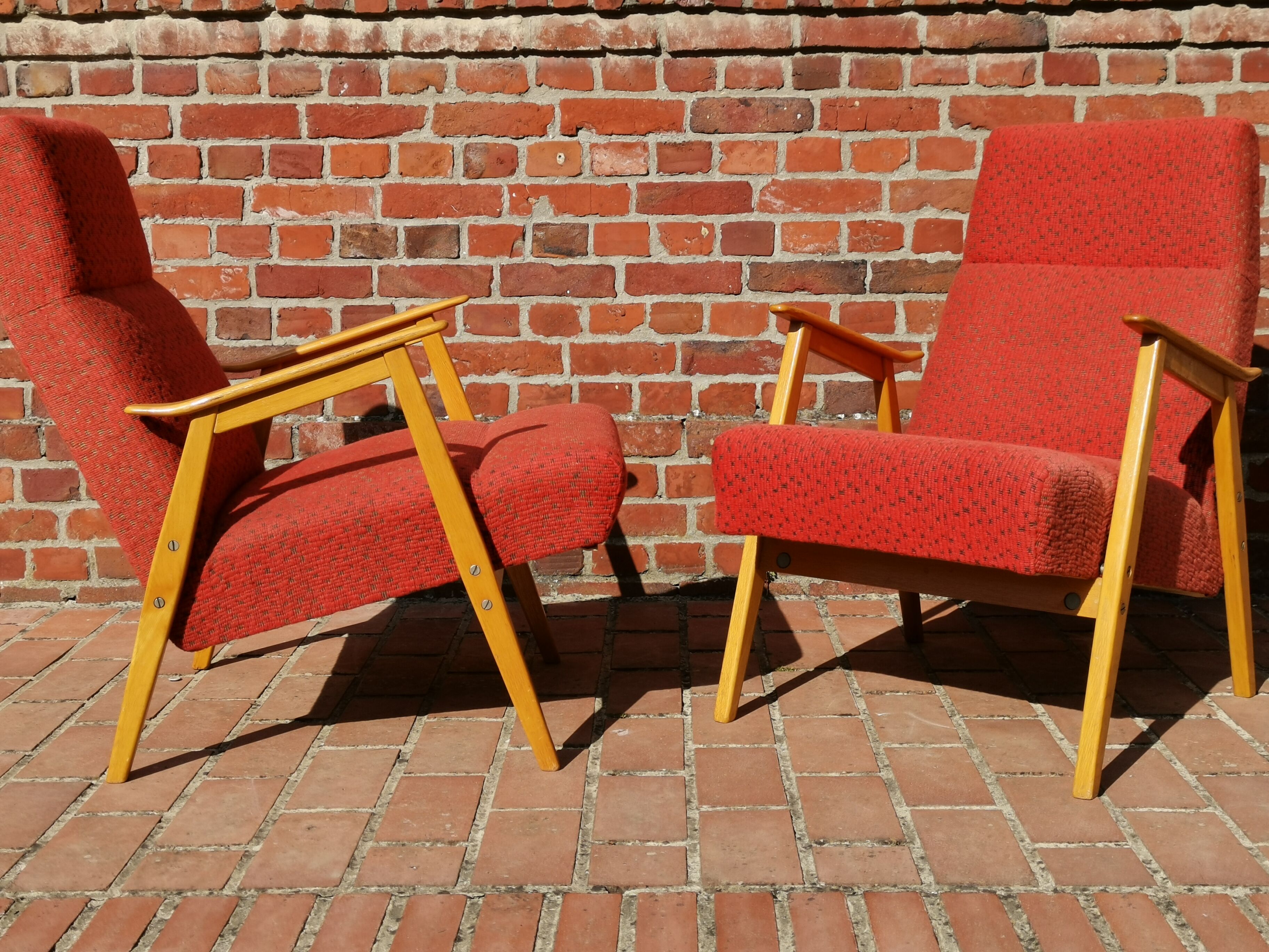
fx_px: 1650
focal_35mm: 45
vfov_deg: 32.2
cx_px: 634
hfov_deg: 42.1
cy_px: 476
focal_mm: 5.58
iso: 50
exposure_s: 1/2841
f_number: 1.8
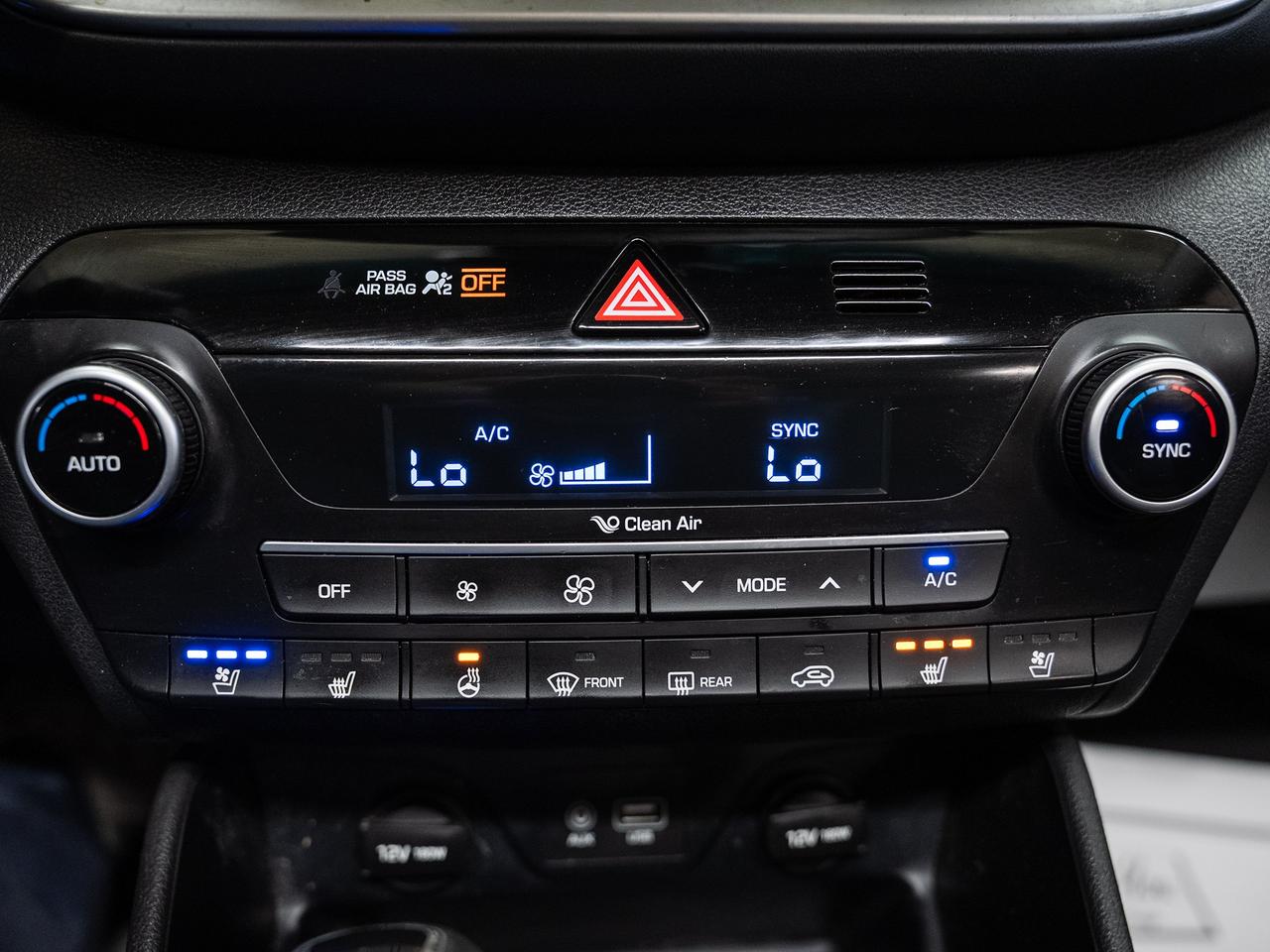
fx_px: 1024
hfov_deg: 63.6
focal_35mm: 28
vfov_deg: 49.9
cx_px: 635
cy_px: 476
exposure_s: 1/40
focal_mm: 25.8
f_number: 3.5
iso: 1000
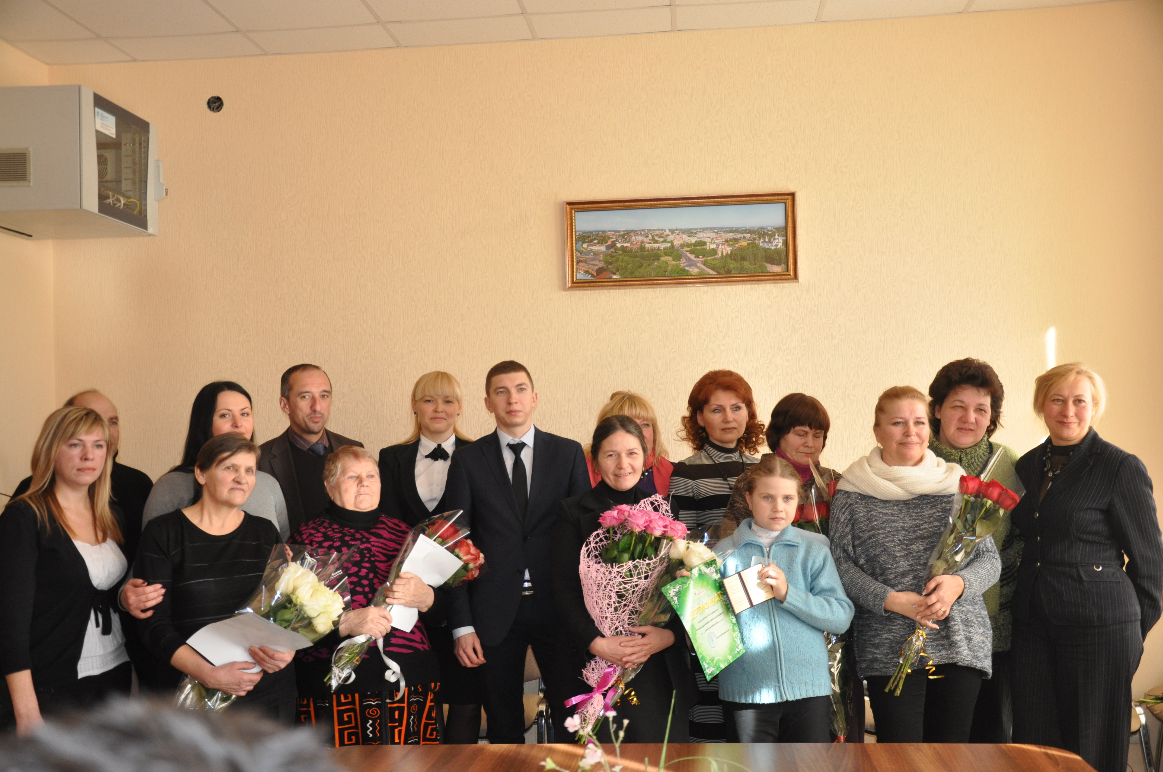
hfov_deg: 51.3
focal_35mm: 38
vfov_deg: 35.4
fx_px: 1210
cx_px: 582
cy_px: 386
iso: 800
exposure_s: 1/125
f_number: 4
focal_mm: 25
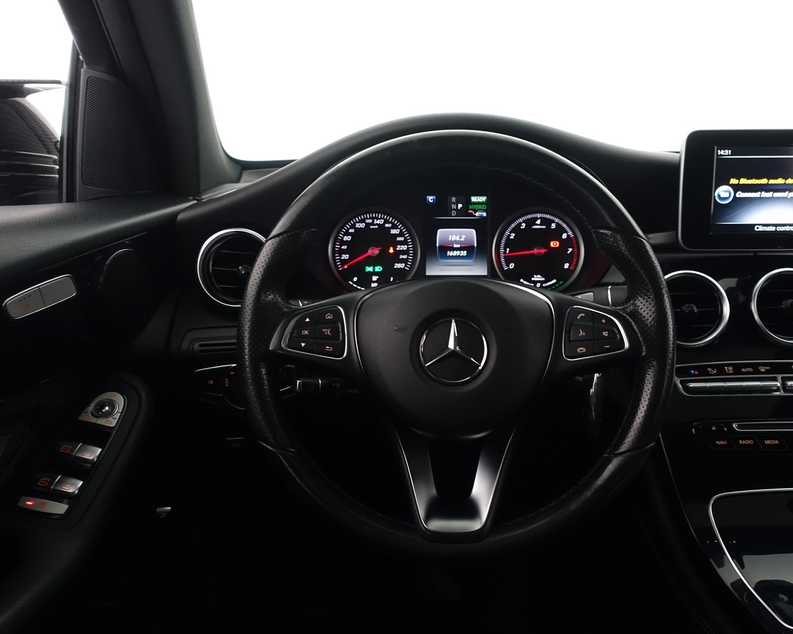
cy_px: 328
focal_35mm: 28
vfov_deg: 51.5
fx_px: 657
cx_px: 453
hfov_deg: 61.9
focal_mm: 8.8
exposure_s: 1/30
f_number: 2.5
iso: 1000
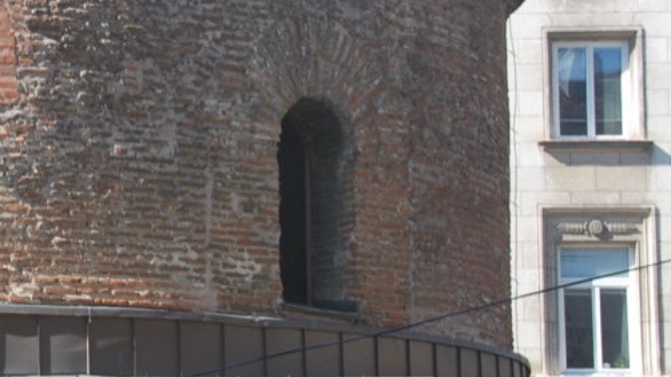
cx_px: -172
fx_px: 3125
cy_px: 144
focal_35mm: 176
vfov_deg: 6.9
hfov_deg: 11.9
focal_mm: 35
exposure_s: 1/160
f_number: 6.3
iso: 100
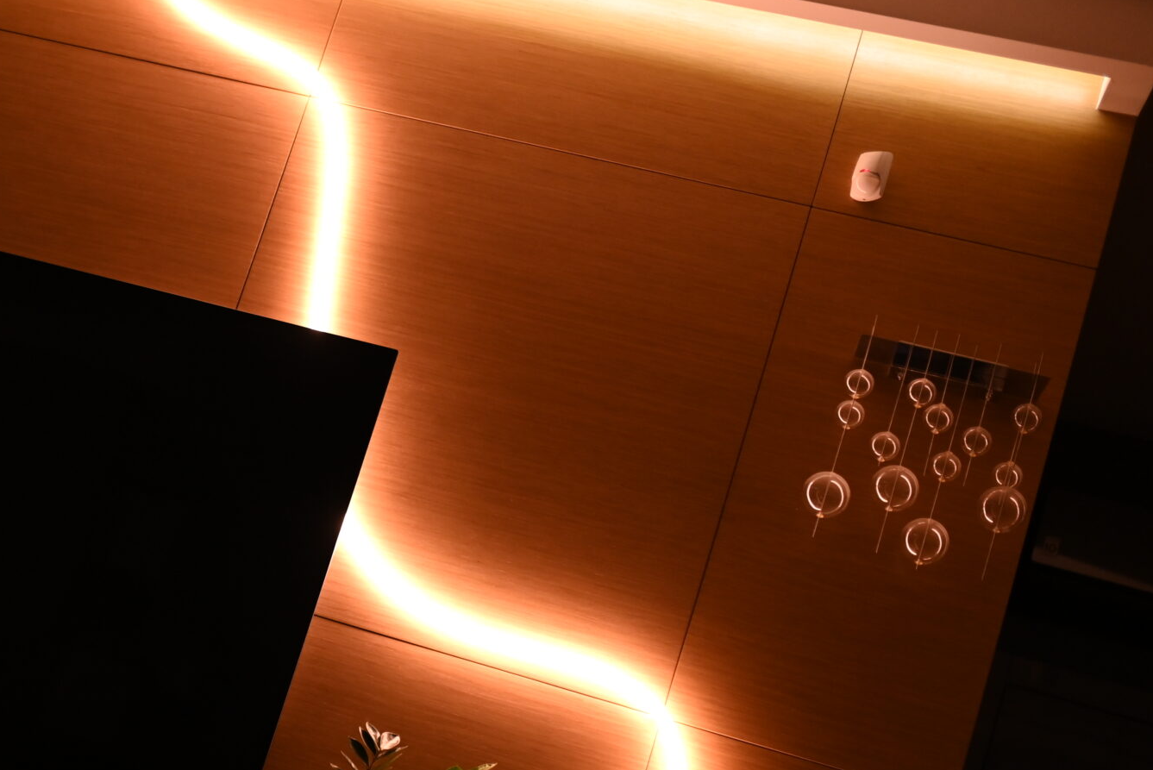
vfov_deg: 20.2
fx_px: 2147
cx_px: 85
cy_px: 533
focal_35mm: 67
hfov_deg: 28.7
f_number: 1.4
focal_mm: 35
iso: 800
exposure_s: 1/320
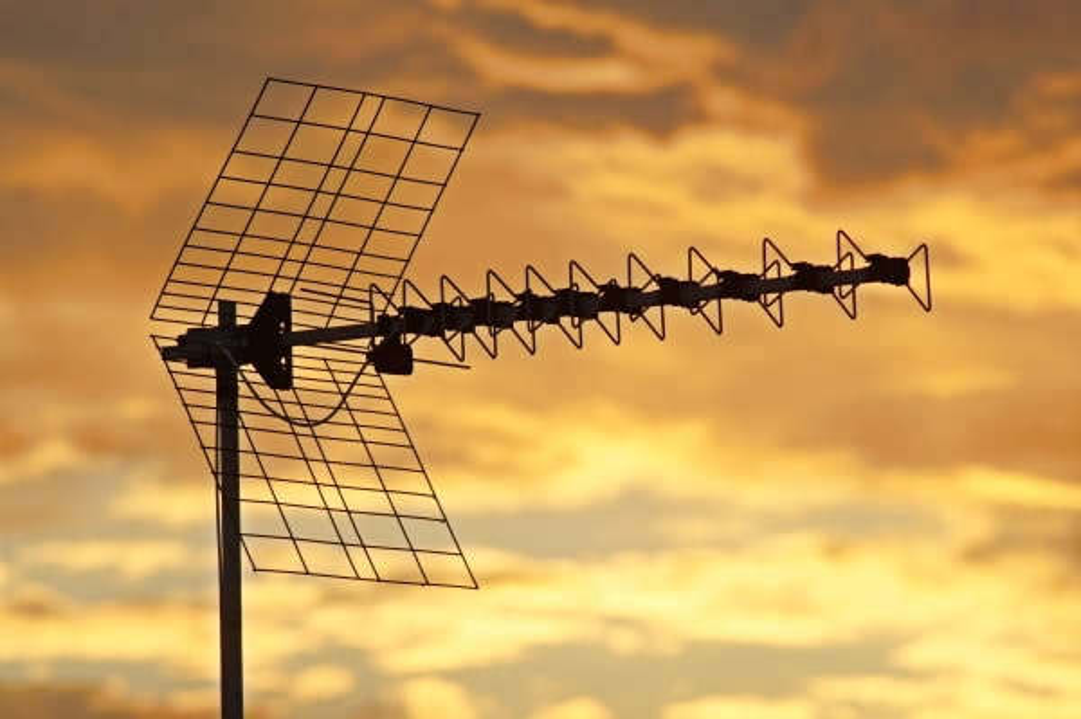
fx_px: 9451
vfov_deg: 4.4
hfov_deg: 6.5
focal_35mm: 315
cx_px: 540
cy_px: 360
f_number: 7.1
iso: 100
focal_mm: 210
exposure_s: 1/80
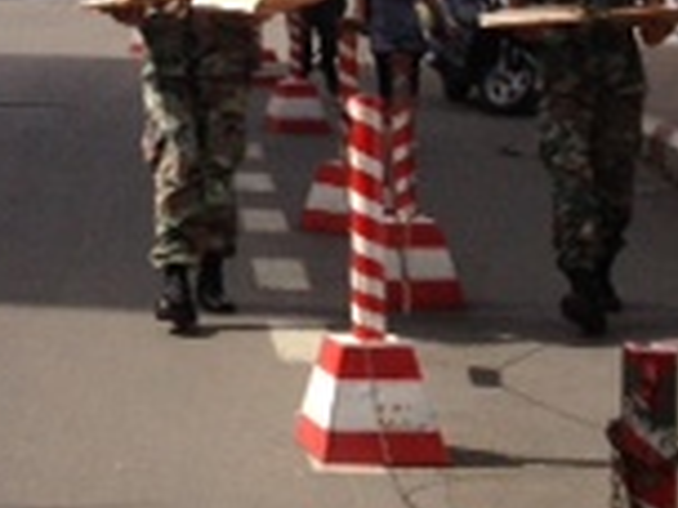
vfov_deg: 9.8
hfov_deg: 12.3
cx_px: -562
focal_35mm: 147
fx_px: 2879
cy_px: -267
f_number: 2.4
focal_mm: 4.28
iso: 50
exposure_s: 1/1346
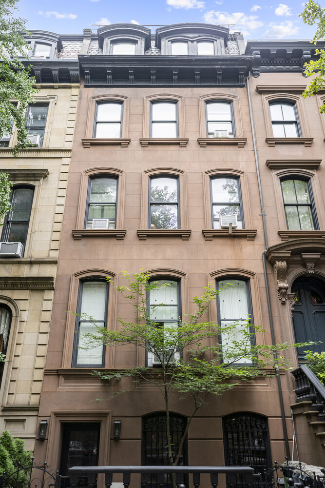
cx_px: 162
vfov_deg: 61.9
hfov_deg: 43.6
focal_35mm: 30
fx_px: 406
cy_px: 244
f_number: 8
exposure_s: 1/25
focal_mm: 30
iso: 100
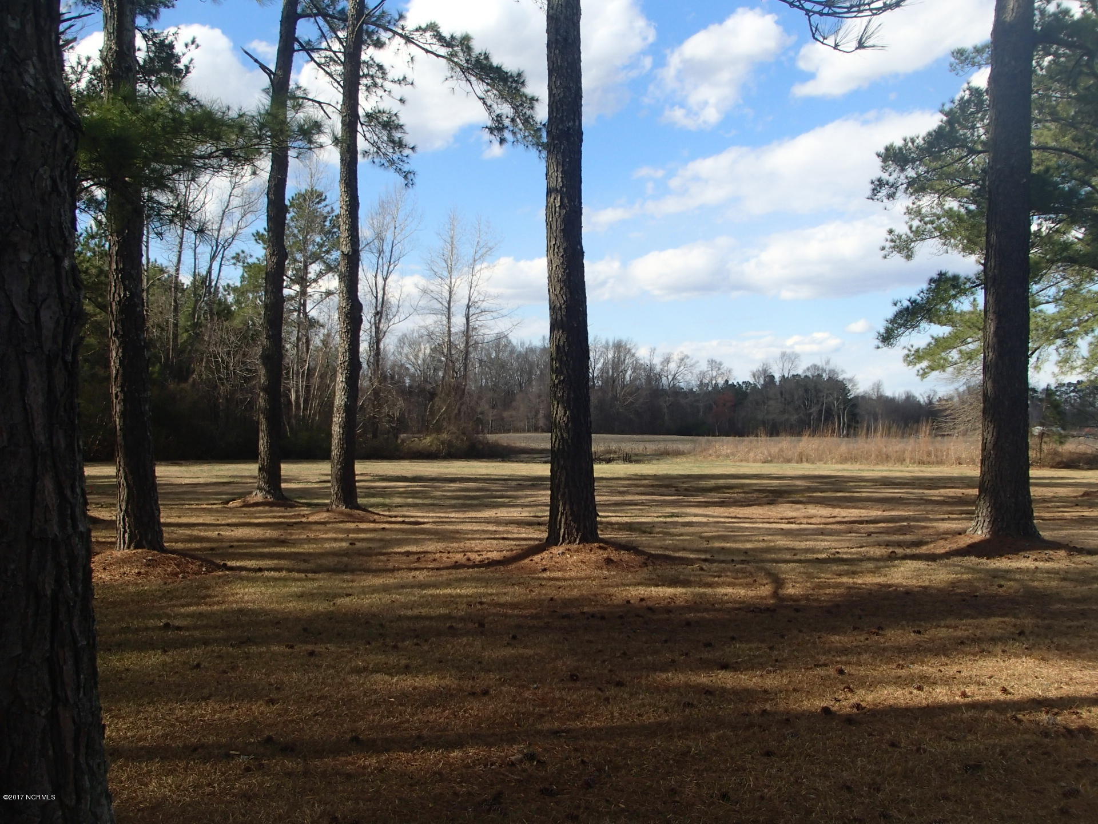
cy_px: 412
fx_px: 1205
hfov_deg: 49.0
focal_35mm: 38
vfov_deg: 37.7
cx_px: 549
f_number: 4.6
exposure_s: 1/400
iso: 100
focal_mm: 6.83
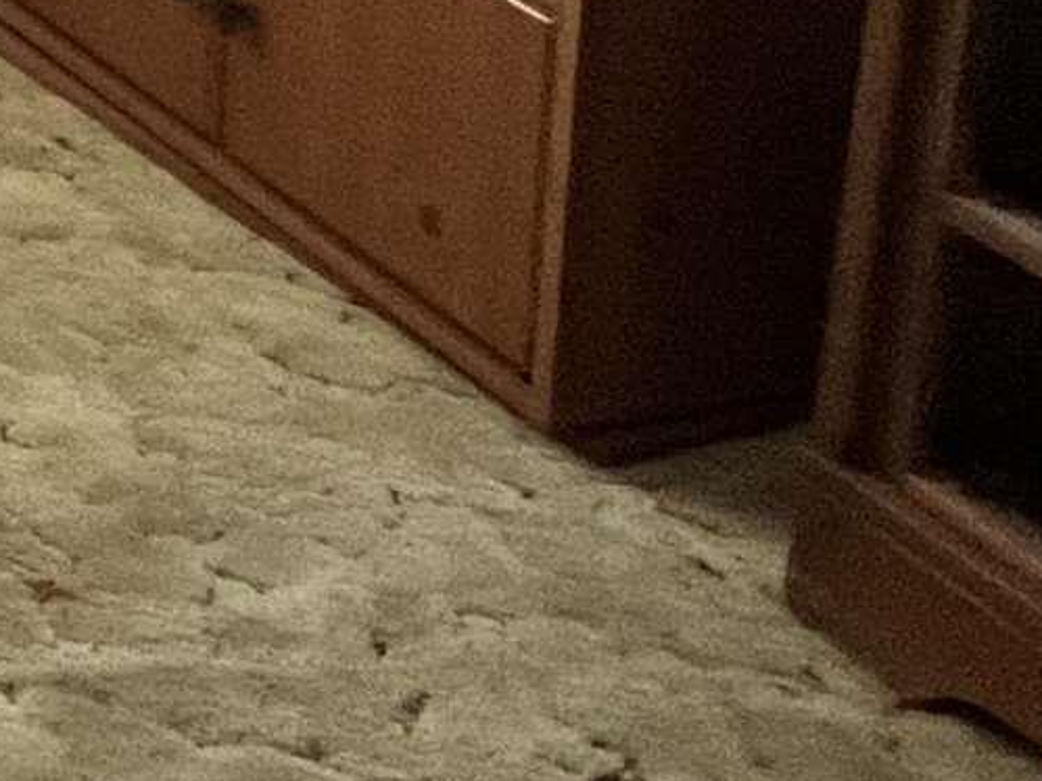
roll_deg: +2.4
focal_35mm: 80
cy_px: -729
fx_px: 2408
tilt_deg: -11.2
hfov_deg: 16.0
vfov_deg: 15.3
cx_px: -1280
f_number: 1.8
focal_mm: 1.57
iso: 250
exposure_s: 1/60
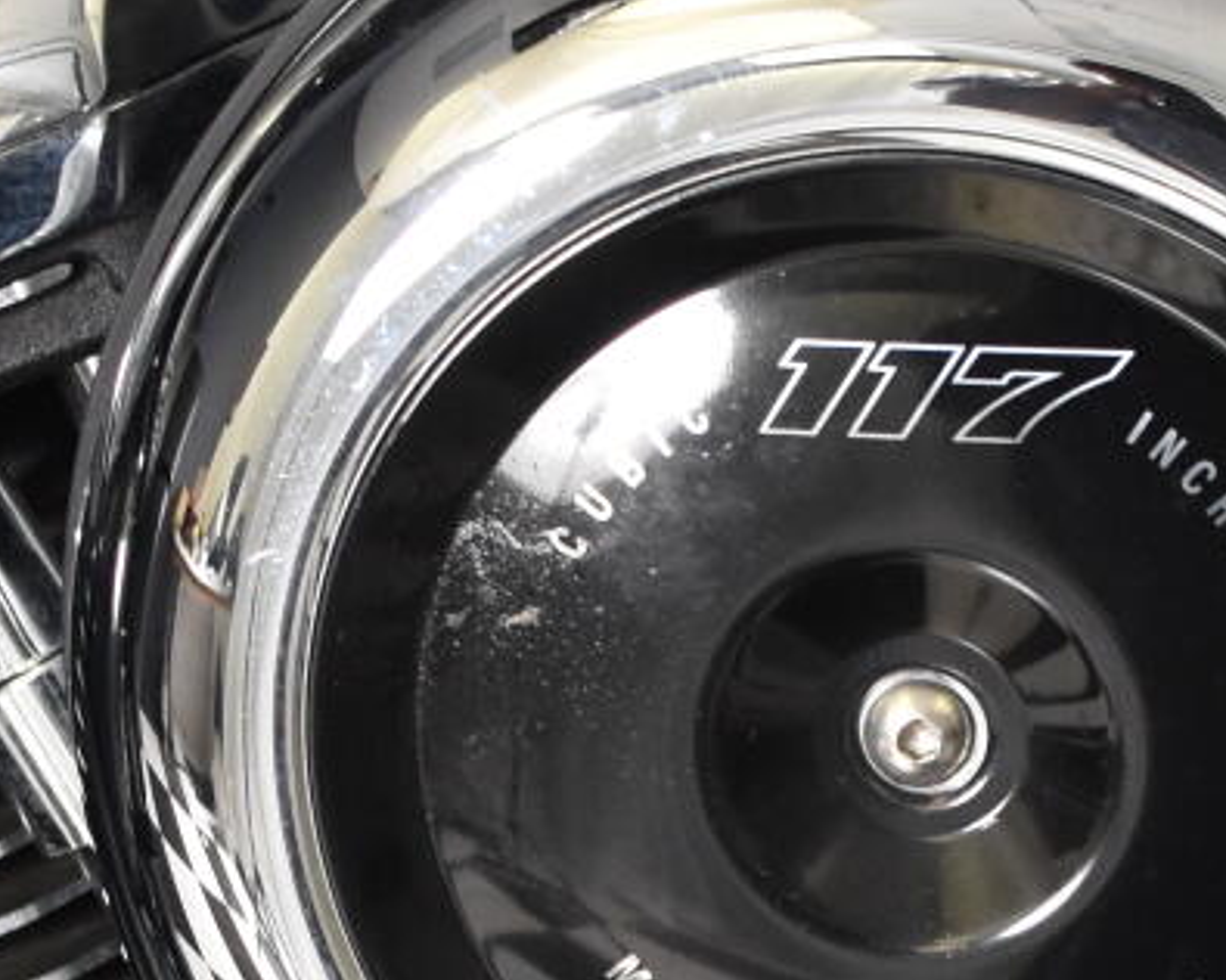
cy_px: 1214
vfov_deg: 6.2
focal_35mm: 249
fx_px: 9049
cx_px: 984
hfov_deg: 7.7
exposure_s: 1/160
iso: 800
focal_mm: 35
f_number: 4.5
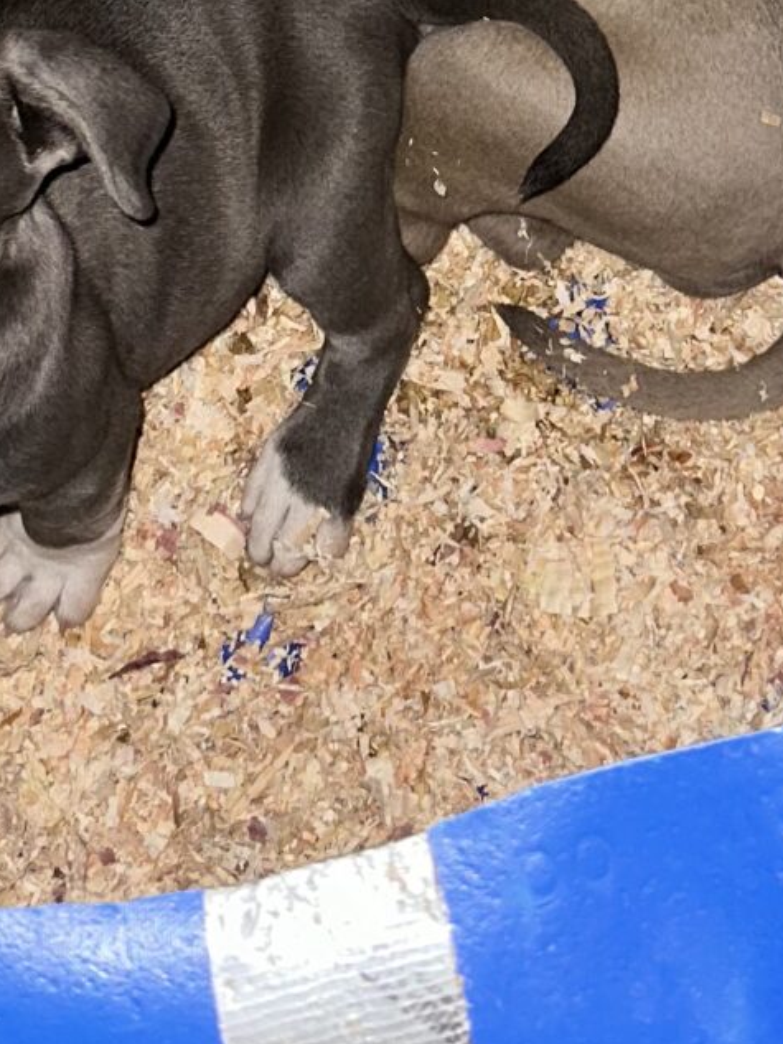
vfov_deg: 18.9
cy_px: -269
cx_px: 386
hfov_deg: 15.2
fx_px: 2924
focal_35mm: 97
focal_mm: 6.86
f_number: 1.78
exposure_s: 1/4
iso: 64
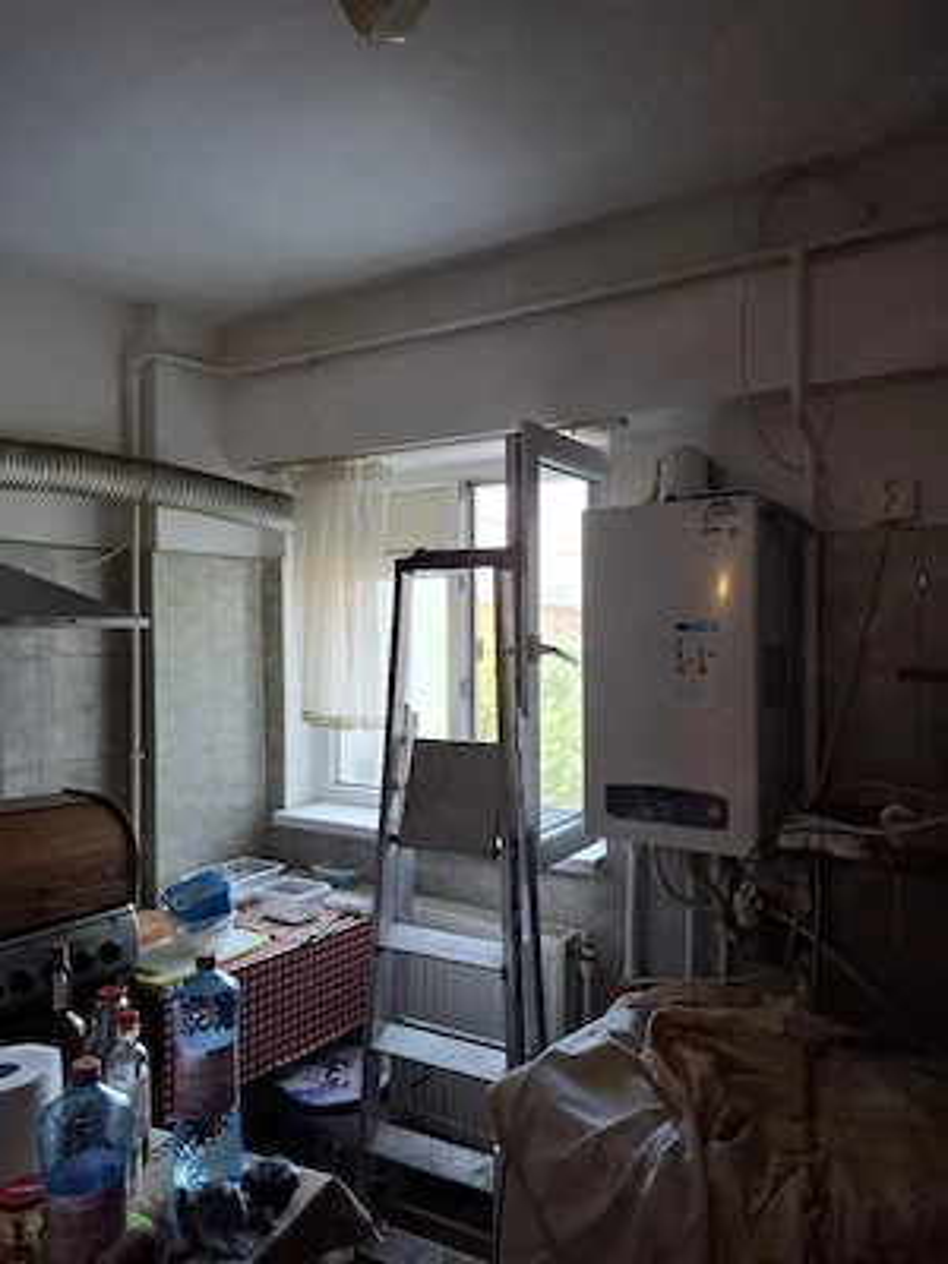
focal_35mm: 23
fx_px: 840
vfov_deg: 73.9
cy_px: 632
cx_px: 474
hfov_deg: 58.9
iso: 250
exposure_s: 1/100
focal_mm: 5.54
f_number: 1.8
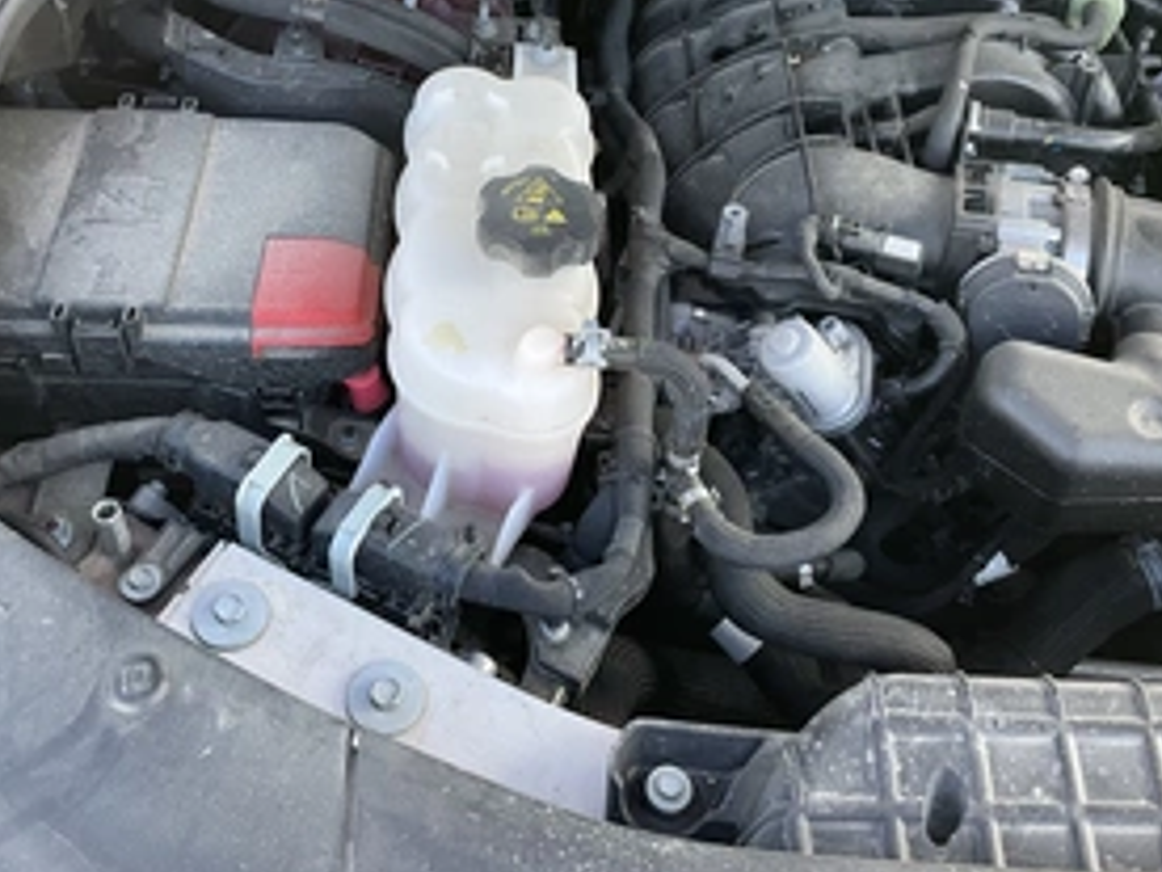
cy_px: 278
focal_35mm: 42
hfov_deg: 44.8
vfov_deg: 34.0
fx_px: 1410
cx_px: 589
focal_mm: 3
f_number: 1.8
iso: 40
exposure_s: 1/122
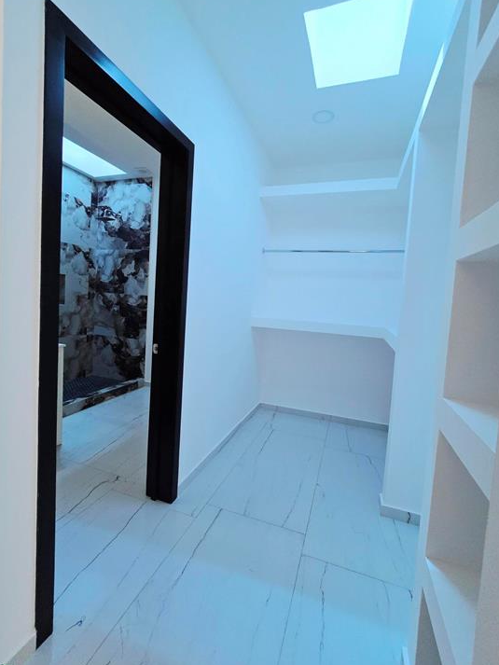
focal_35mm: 14
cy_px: 318
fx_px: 269
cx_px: 251
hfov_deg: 85.7
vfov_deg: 102.0
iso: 200
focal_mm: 2.2
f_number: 2.2
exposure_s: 1/359
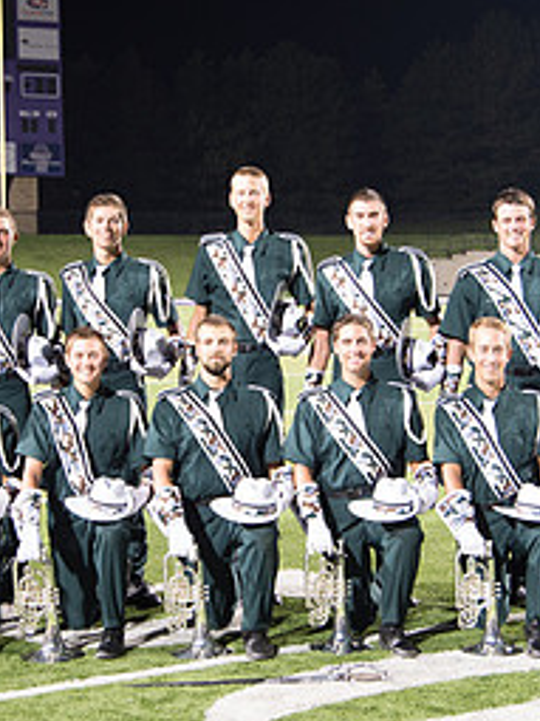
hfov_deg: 17.8
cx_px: 297
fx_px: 1728
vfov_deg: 23.5
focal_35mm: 83
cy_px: 452
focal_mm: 38
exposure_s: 1/25
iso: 1000
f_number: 5
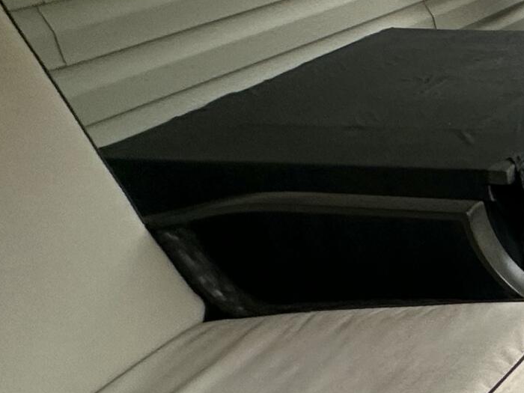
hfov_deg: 19.7
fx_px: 908
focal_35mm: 60
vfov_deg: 23.6
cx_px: 1021
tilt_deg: -16.6
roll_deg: +0.5
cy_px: 22
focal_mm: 2.22
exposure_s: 1/99
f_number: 2.2
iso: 100
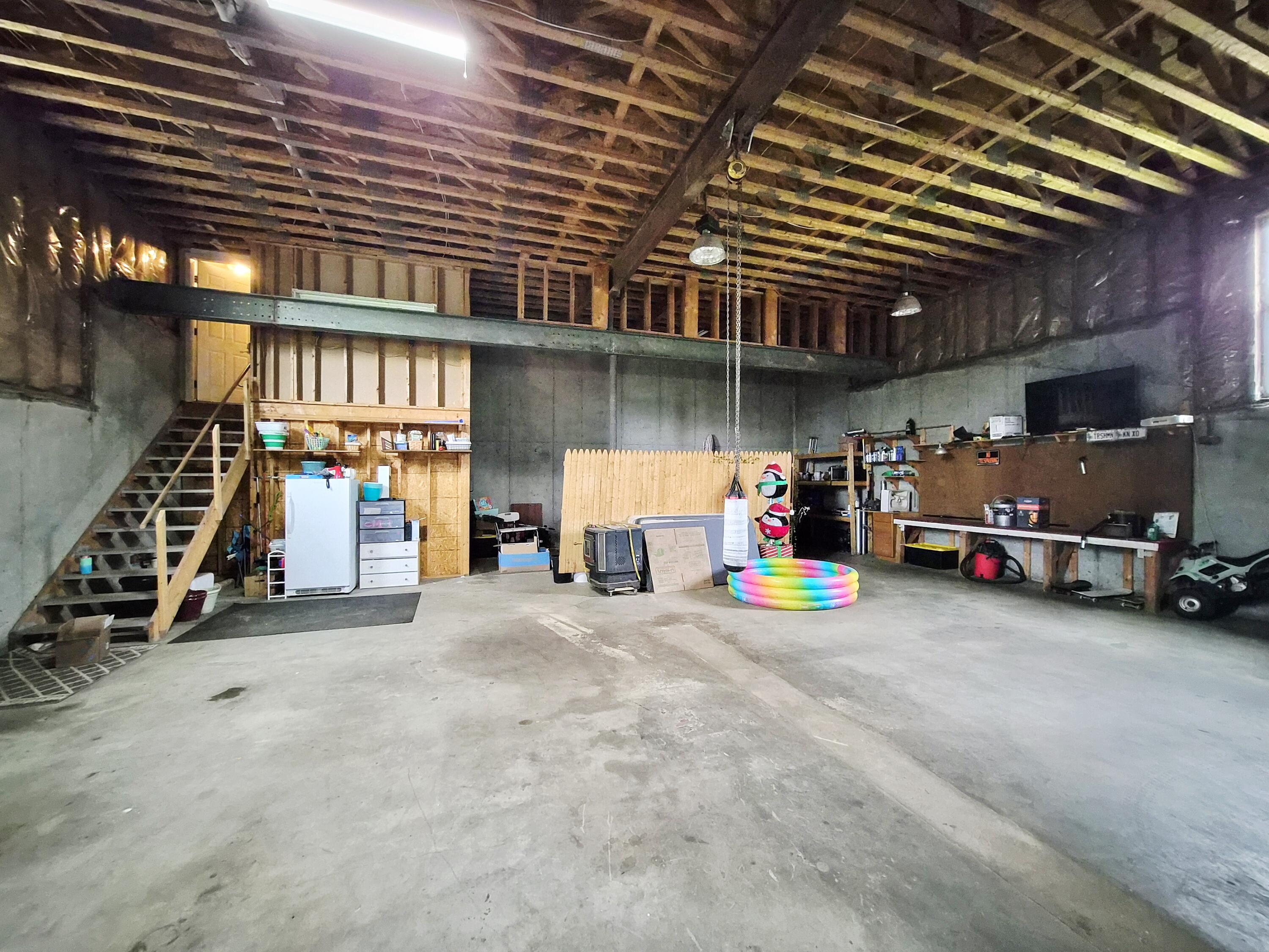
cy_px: 476
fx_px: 477
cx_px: 634
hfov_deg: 106.2
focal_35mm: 13
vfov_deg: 89.9
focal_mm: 1.7
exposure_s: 1/60.2
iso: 1250
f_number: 2.2
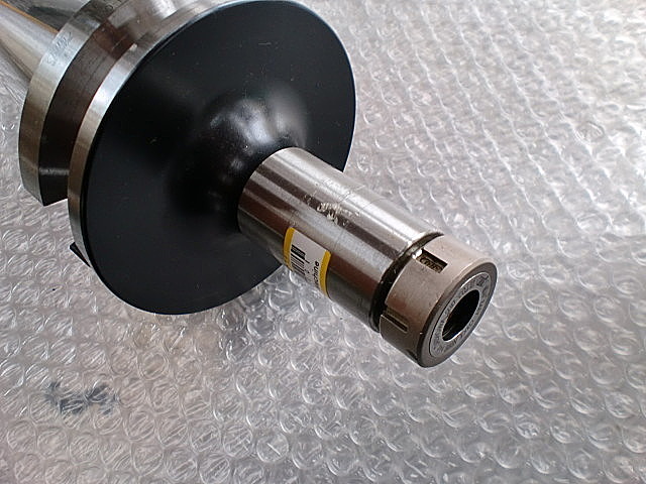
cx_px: 323
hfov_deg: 52.6
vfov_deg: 40.7
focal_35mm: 35
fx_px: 653
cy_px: 242
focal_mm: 6.3
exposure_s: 1/125
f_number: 3.1
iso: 64
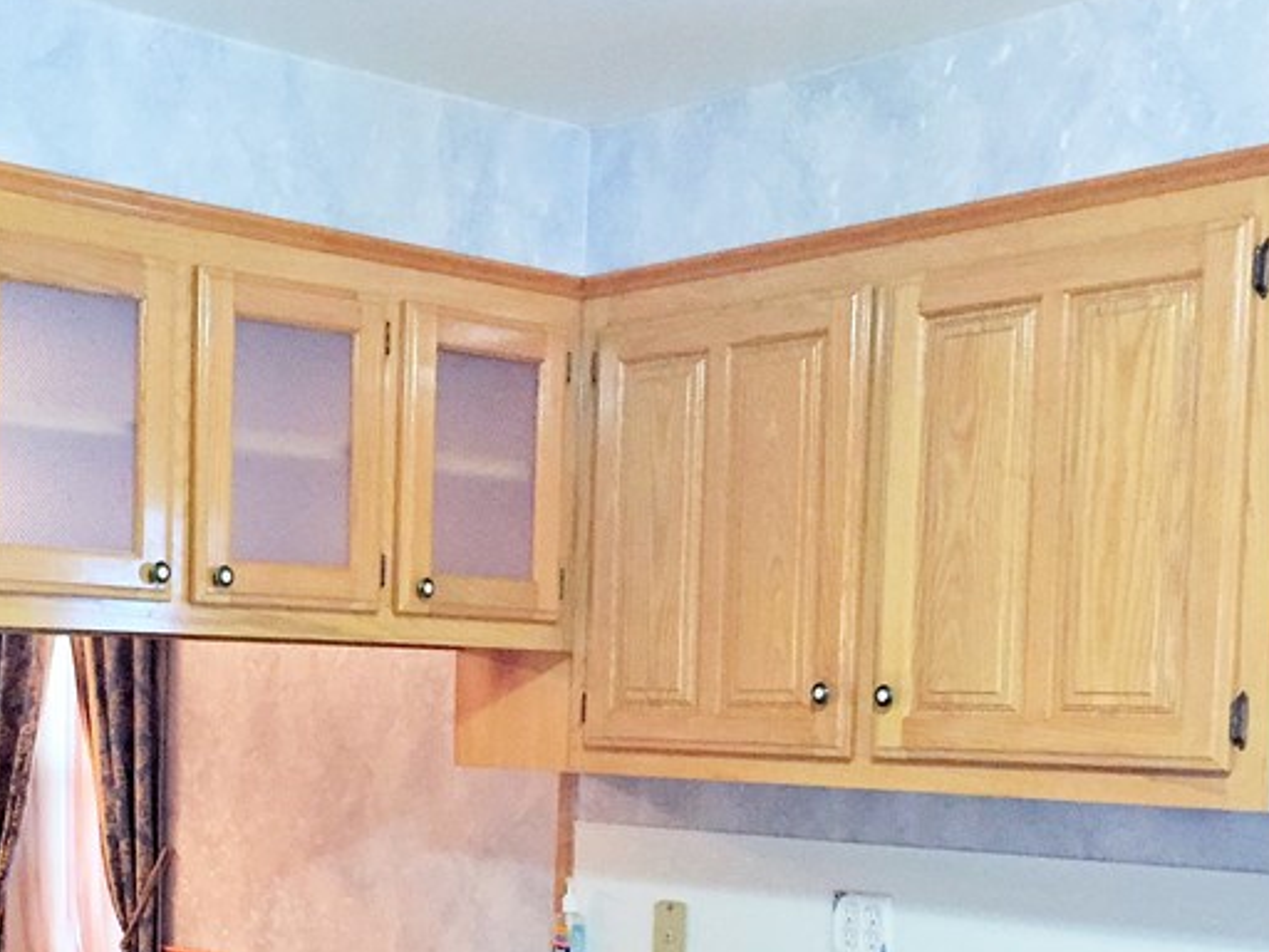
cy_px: 838
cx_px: 310
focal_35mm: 58
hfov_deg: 32.6
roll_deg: -2.3
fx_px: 2126
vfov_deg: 24.6
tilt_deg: -3.9
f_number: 2.2
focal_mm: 4.15
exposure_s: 1/30
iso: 250
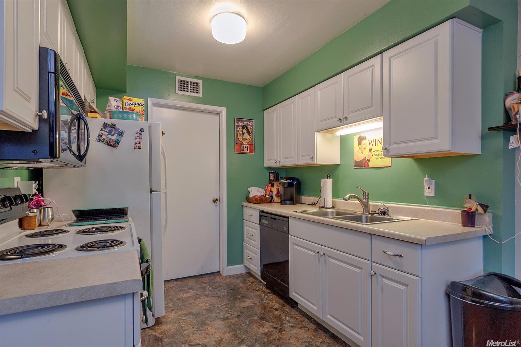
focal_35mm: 18
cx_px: 260
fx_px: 260
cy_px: 174
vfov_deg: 67.4
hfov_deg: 90.0
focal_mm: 12
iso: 50
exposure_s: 1/5
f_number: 5
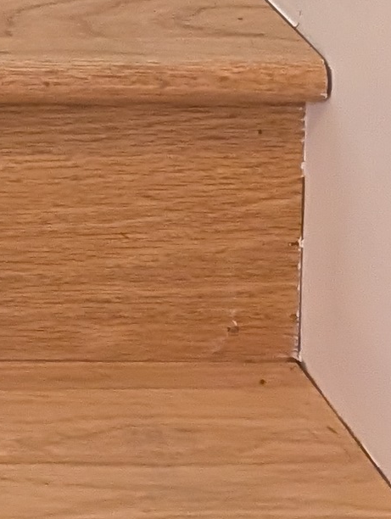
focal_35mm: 160
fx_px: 2403
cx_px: -674
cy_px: -597
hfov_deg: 8.2
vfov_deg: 11.0
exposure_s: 1/221
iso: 1650
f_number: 1.68
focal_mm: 6.9
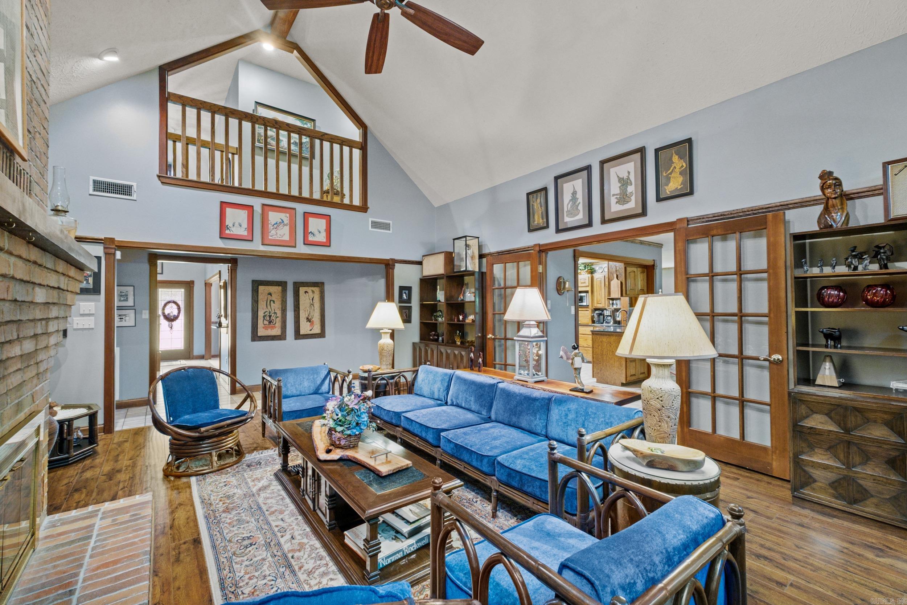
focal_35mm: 15
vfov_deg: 77.3
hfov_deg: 100.4
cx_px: 454
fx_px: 378
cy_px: 302
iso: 800
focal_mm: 10
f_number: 6.4
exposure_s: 1.3
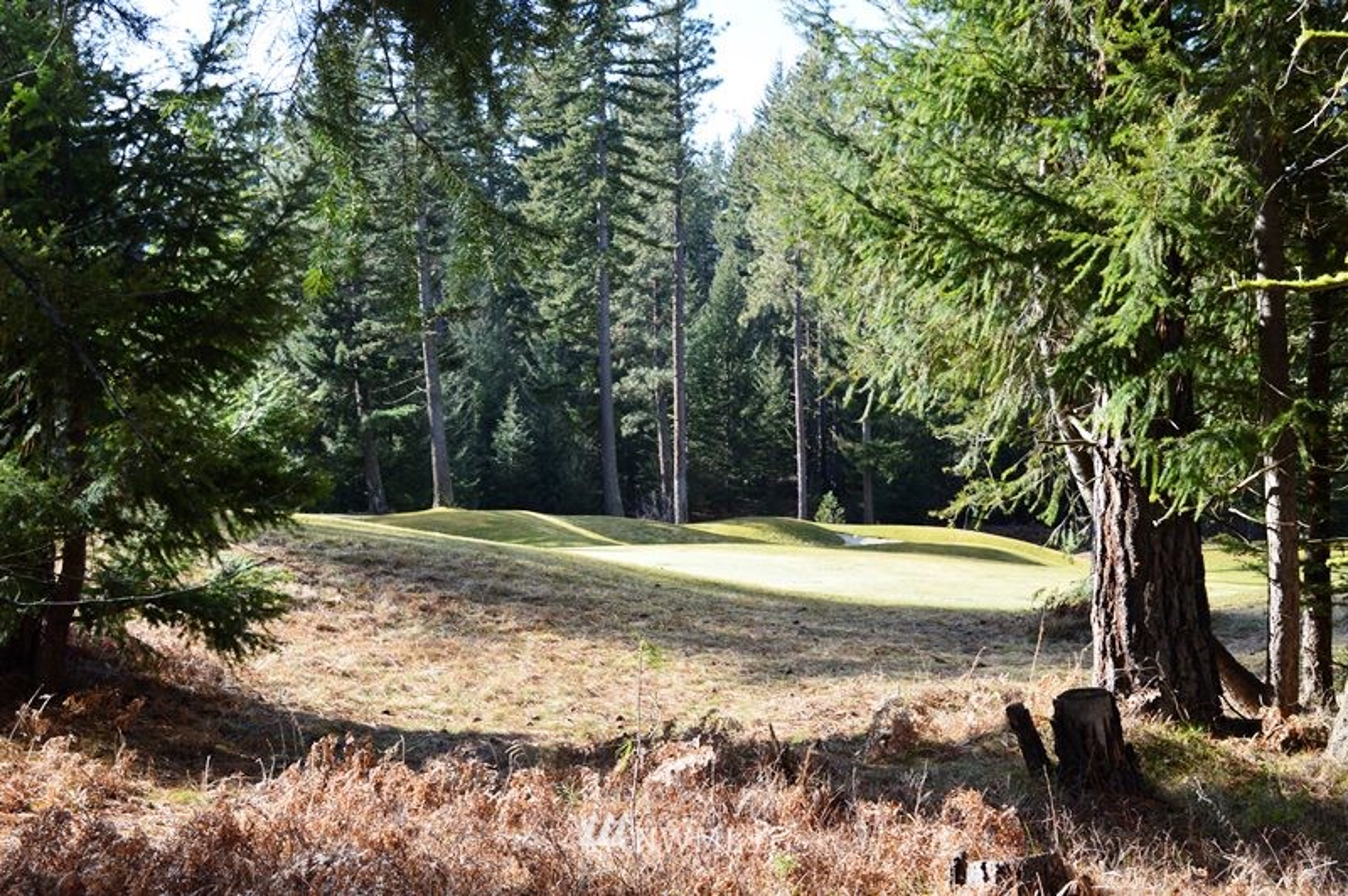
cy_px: 448
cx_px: 674
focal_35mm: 52
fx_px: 1964
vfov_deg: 25.7
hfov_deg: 37.9
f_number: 9
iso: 400
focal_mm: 35
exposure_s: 1/160
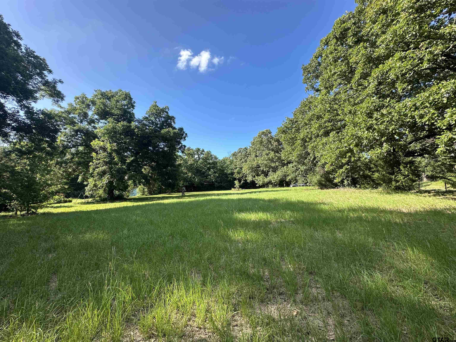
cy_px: 171
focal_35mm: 14
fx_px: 184
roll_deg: +1.5
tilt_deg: +4.6
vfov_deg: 85.7
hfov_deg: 102.1
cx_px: 228
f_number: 2.2
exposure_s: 1/662
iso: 40
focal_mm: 2.22
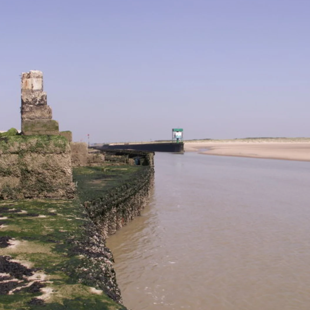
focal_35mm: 42
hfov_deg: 40.0
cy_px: 154
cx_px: 141
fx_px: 426
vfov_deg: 40.0
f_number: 5
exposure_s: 1/500
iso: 50
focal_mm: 5.87
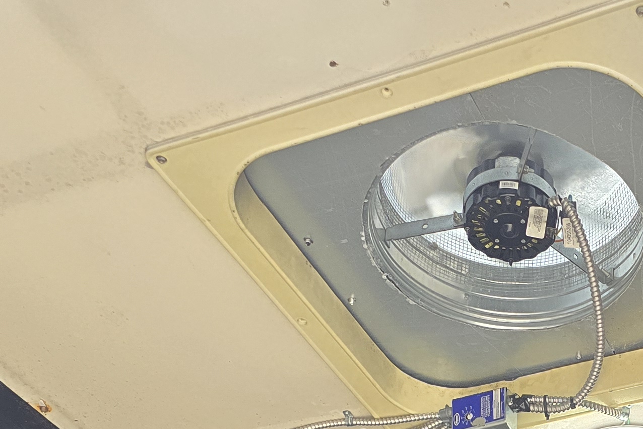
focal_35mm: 75
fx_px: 1340
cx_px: 613
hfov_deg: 25.9
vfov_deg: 16.3
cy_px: 673
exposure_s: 1/120
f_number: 1.7
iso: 125
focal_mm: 6.3
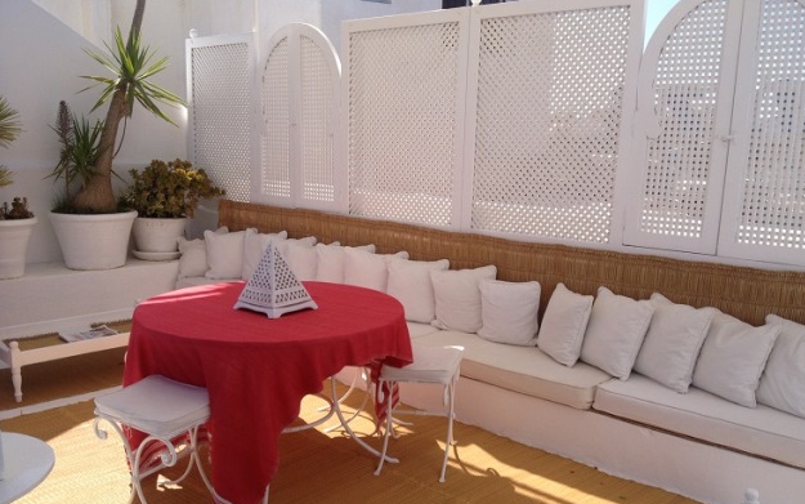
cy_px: 304
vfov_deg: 33.5
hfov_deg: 51.5
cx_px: 411
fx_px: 834
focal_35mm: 38
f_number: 2.4
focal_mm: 4.28
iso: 50
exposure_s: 1/1200
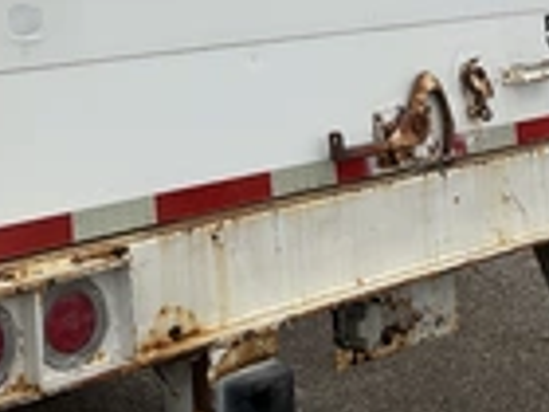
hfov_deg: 23.6
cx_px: 255
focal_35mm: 83
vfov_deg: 16.8
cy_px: -114
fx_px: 1316
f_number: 1.8
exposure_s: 1/1451
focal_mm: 3
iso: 25
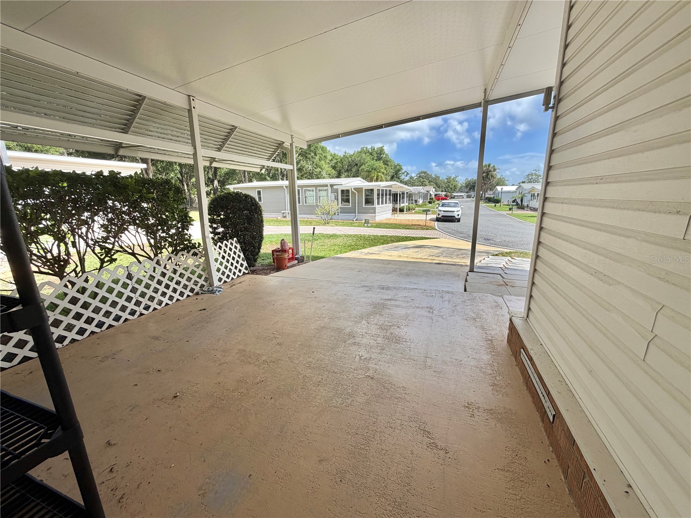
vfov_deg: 85.7
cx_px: 346
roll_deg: +2.0
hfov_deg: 102.1
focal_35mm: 14
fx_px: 279
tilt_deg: -12.8
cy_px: 259
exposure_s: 1/644
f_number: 2.2
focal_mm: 2.22
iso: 40
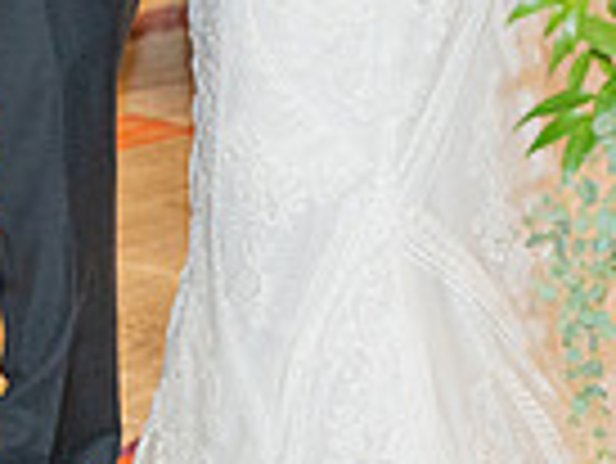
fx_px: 5076
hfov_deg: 6.9
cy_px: -300
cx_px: -126
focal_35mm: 285
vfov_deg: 5.2
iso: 1250
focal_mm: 70
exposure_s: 1/160
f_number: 3.2
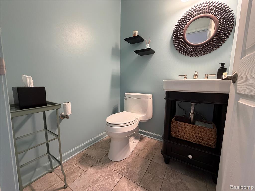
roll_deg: -0.6
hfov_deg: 102.1
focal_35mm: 14
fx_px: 103
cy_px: 96
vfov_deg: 85.7
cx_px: 128
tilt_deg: -6.6
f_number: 2.2
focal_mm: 2.22
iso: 320
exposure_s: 1/60
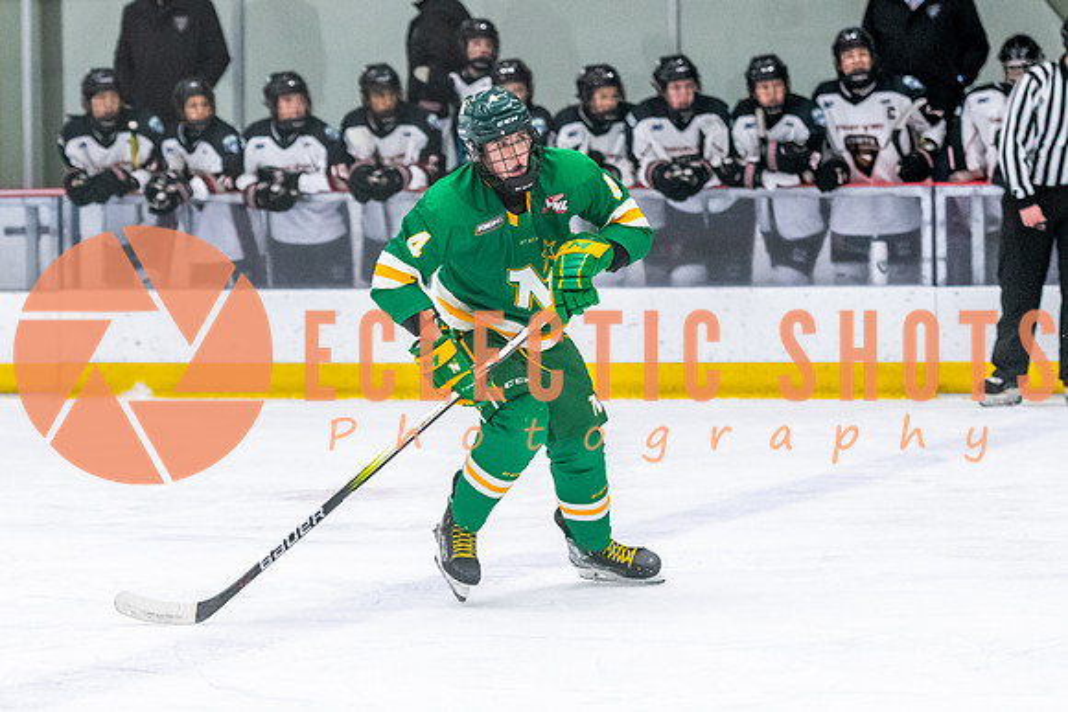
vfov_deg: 7.2
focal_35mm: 192
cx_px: 534
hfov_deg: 10.7
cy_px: 313
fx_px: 5684
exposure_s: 1/800
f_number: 2.8
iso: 4000
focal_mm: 98
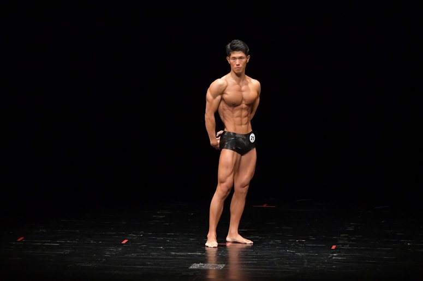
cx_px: 212
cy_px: 140
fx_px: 2642
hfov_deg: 9.2
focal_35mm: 225
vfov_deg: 6.1
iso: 4000
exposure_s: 1/400
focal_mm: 150
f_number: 5.6
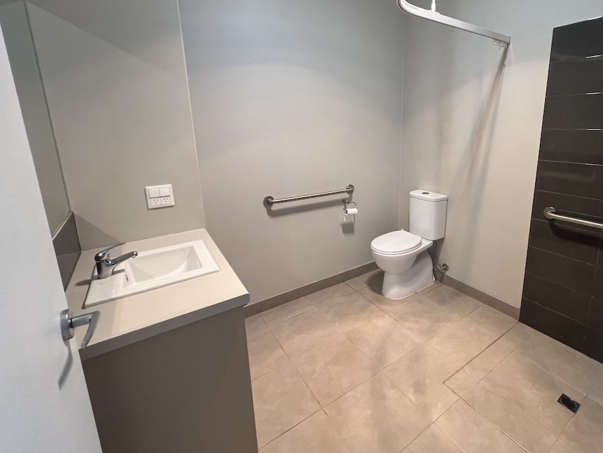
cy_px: 188
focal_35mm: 16
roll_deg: +1.7
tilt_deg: -11.9
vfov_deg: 77.5
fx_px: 279
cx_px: 363
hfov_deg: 93.2
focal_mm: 1.57
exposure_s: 1/100
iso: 200
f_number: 1.8
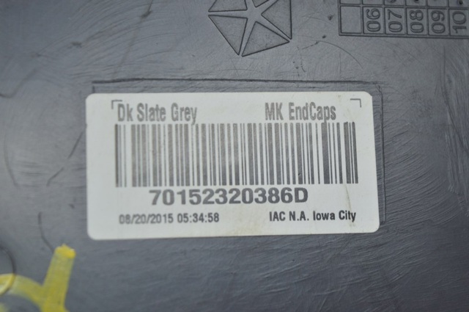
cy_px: 156
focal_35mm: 82
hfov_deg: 24.6
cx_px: 234
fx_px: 1073
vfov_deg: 16.5
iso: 400
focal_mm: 55
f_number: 5.6
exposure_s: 1/40
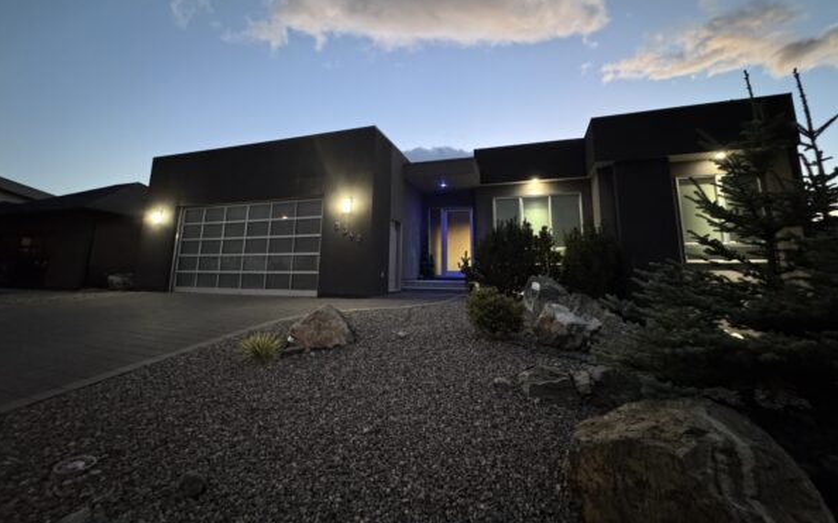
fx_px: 343
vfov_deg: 74.3
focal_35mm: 15
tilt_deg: +10.2
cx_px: 418
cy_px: 220
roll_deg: -1.3
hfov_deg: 101.5
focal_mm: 2.22
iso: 1000
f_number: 2.2
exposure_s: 1/40
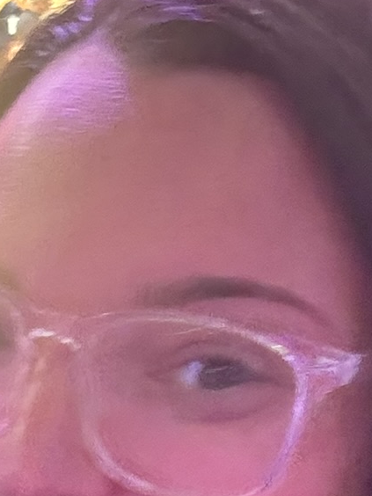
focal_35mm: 109
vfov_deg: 17.8
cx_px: -151
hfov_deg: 13.0
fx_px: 1562
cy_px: 424
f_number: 1.9
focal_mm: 2.69
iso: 500
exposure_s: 1/30
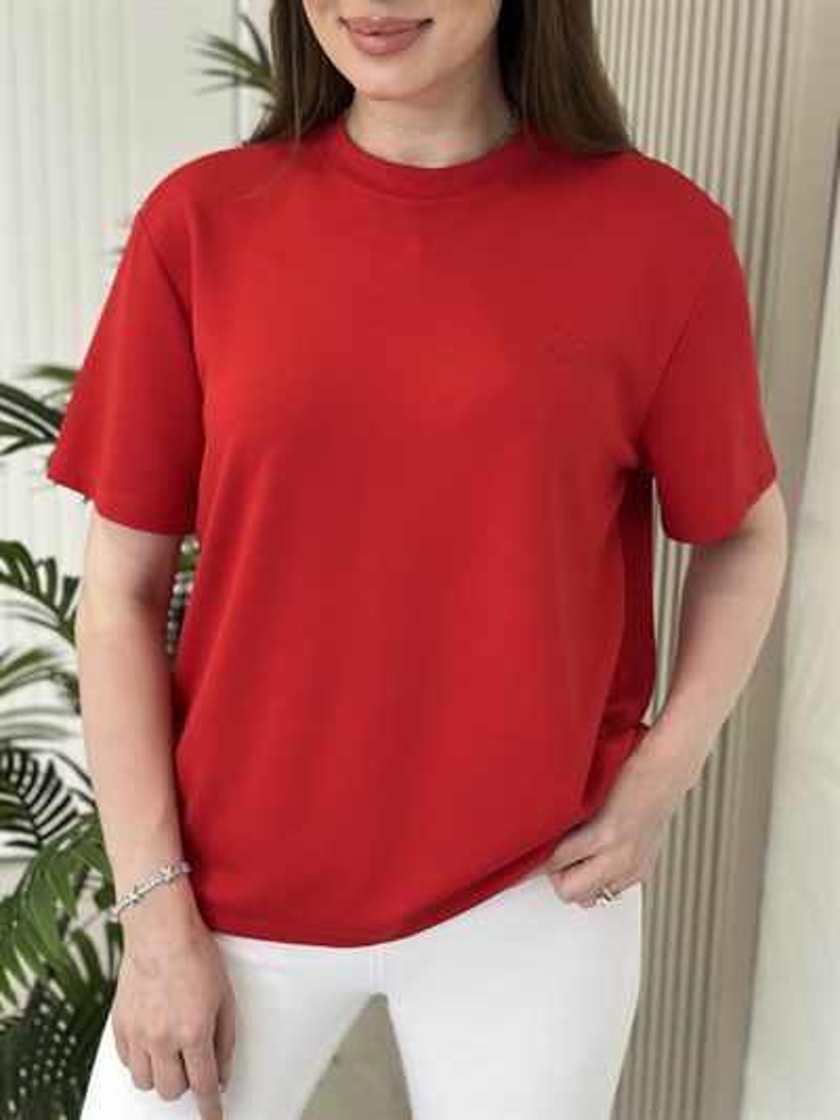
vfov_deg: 39.6
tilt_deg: -12.6
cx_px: 420
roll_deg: -2.8
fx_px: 1552
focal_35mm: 48
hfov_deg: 30.3
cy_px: 560
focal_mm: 6.86
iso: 64
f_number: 1.78
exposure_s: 1/100
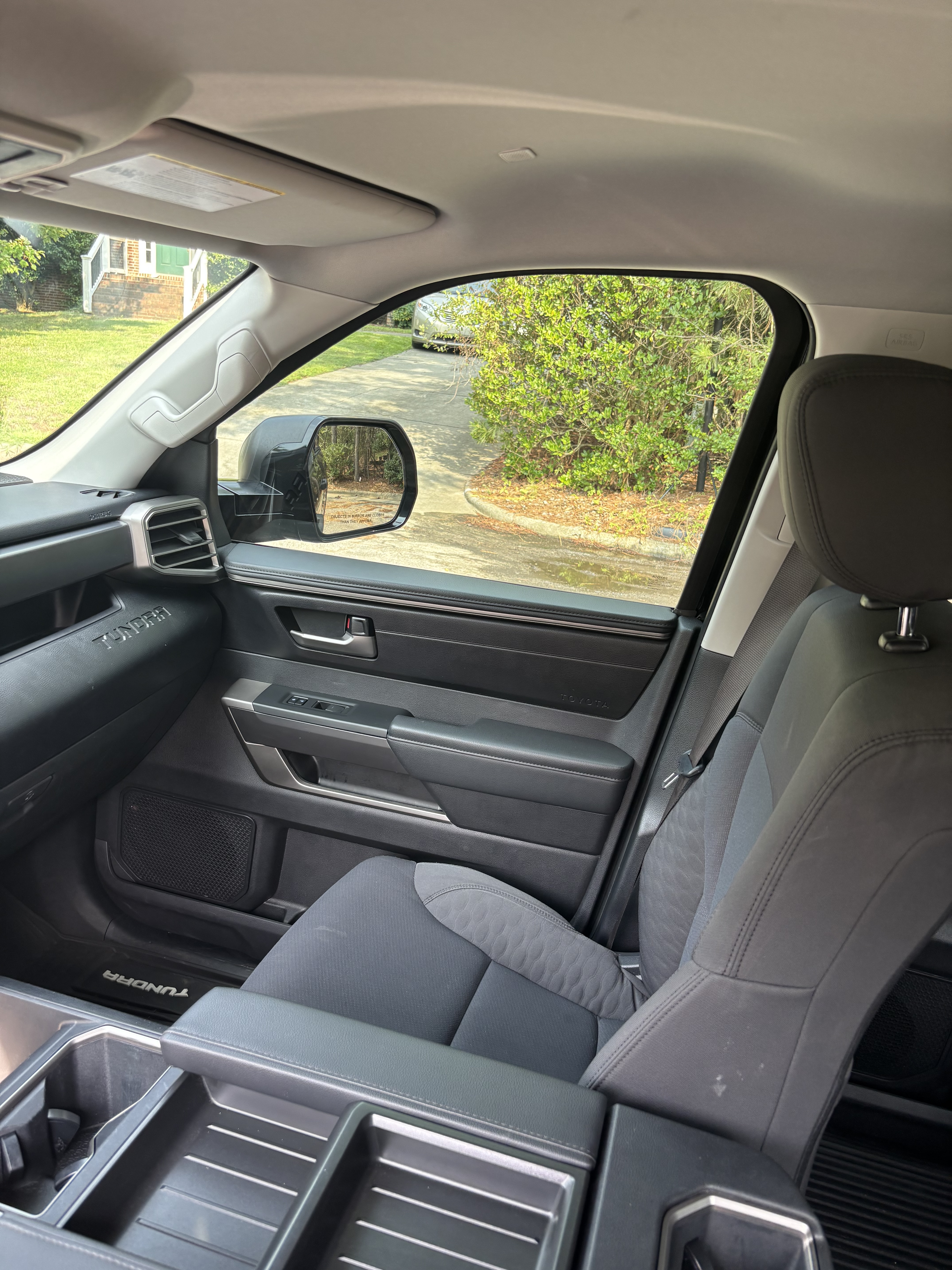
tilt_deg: -17.6
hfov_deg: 53.1
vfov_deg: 67.3
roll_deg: -5.3
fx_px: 953
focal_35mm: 26
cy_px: 635
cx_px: 476
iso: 80
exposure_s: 1/121
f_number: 1.6
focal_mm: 5.96
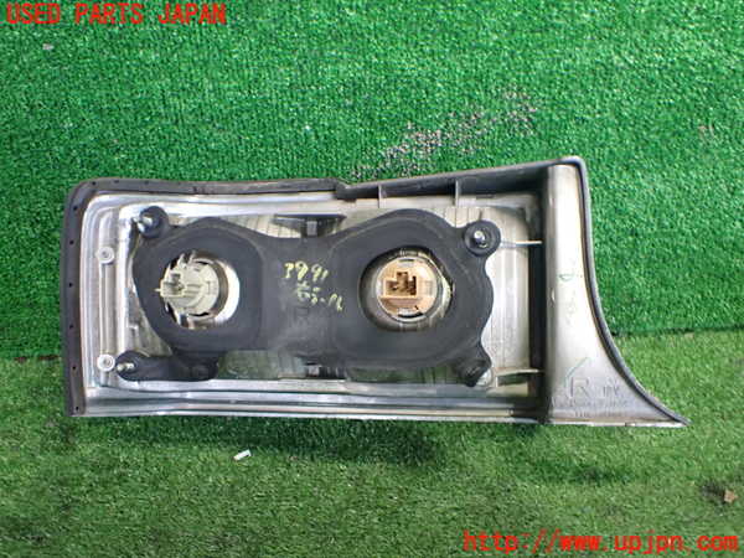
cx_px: 372
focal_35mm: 30
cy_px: 279
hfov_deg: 60.0
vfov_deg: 46.8
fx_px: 645
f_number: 2.3
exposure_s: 1/60
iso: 800
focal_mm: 5.4
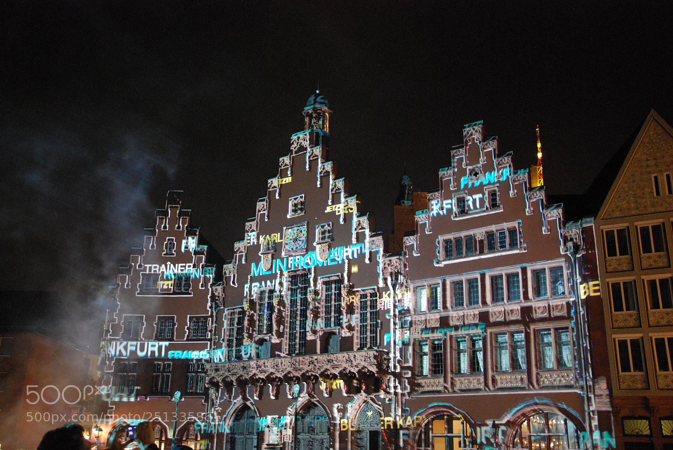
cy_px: 225
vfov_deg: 37.0
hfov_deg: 53.1
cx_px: 336
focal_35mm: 36
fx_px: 674
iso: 1600
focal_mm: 24
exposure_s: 1/5
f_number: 3.2
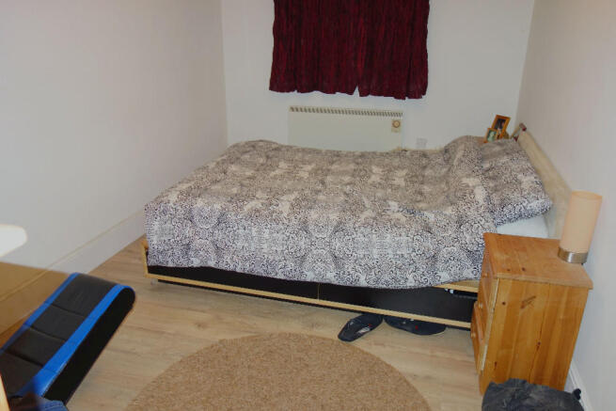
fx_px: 479
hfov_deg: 65.5
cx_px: 308
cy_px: 206
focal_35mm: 28
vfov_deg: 46.4
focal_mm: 10.4
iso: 200
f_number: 1.8
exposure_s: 1/60
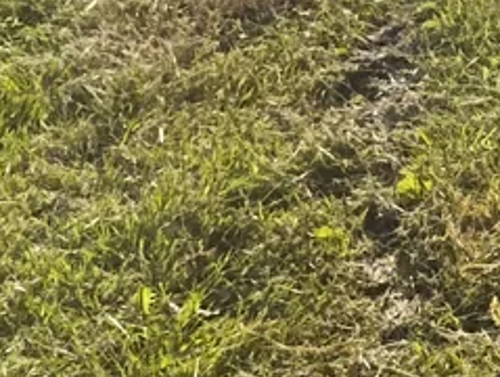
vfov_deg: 9.4
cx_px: 1270
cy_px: -152
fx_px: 2228
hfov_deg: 10.6
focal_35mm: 154
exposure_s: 1/293
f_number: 1.6
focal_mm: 6.14
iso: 50
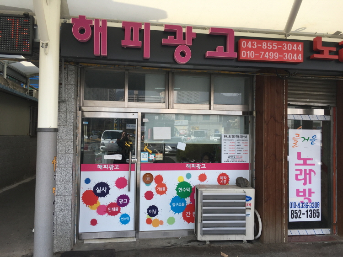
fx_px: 287
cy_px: 128
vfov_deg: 48.2
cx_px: 172
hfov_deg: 61.7
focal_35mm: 29
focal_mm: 4.15
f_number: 2.2
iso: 25
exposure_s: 1/322
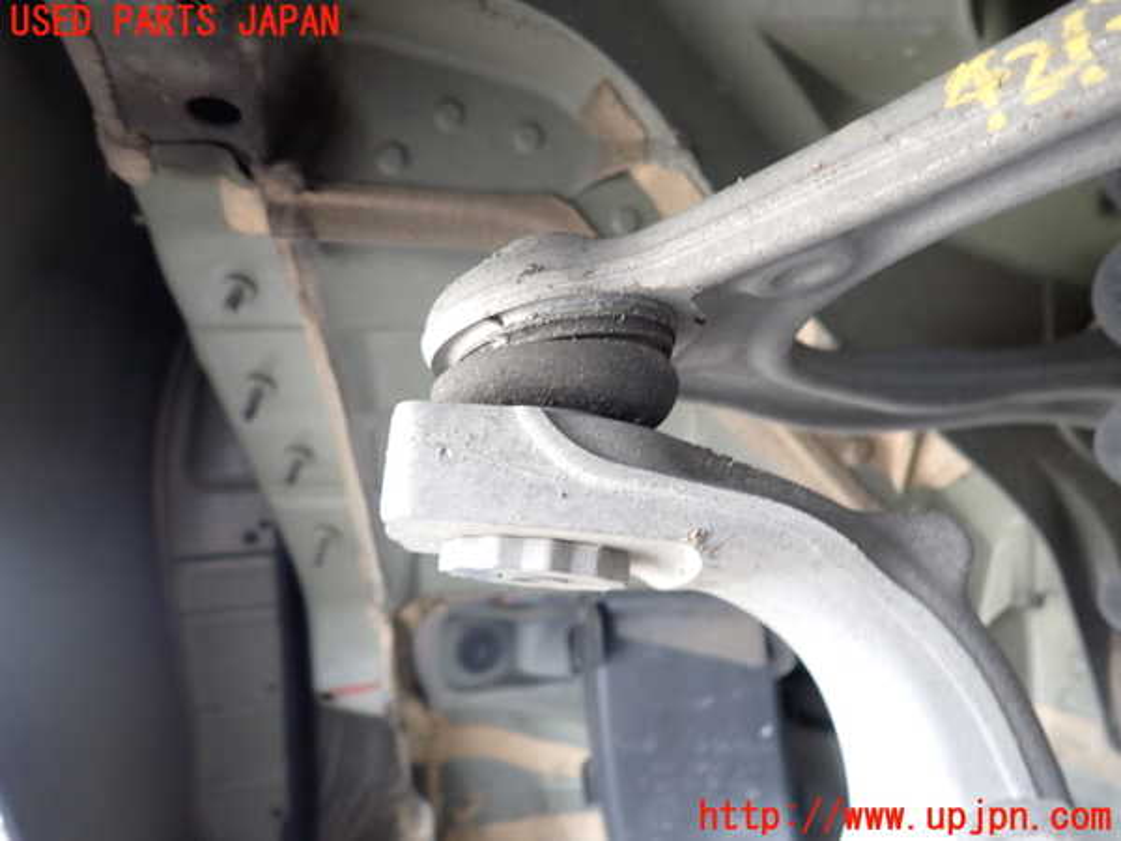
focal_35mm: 25
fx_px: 810
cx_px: 560
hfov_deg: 69.4
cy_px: 420
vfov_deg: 54.9
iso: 200
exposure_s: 1/40
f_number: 2
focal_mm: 4.5
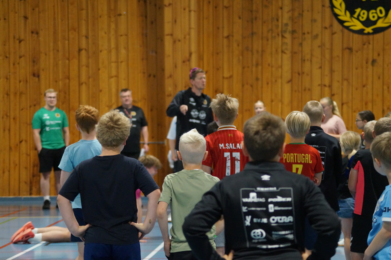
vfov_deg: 8.7
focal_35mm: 158
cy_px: 130
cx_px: 196
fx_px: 1710
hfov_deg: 13.0
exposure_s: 1/100
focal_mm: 105
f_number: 4.5
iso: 3200
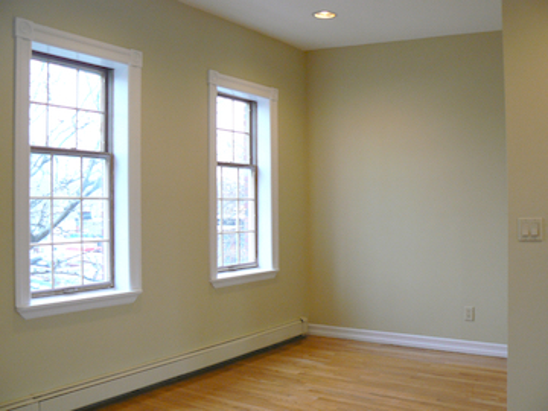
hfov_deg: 51.4
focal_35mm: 36
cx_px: 274
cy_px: 206
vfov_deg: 39.7
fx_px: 570
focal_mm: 6
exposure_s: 1/30
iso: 160
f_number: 2.8
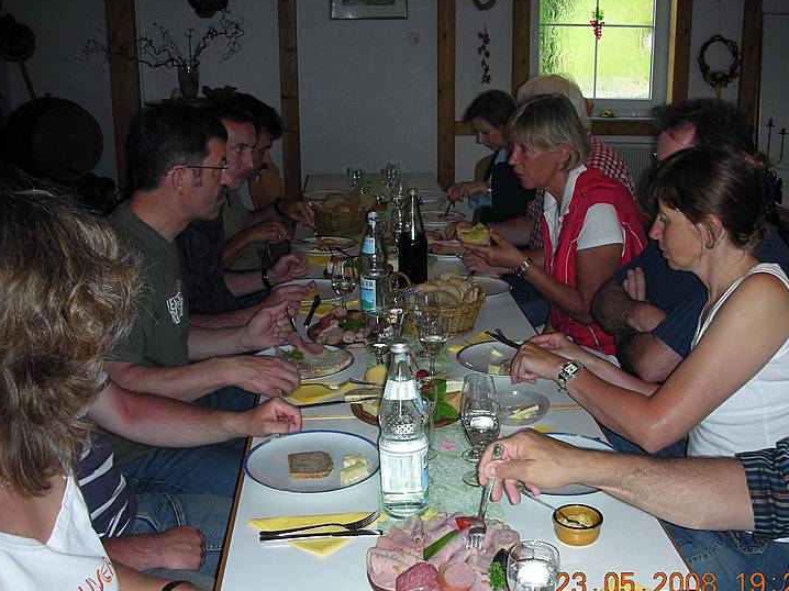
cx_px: 429
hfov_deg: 47.8
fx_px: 889
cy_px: 323
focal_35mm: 39
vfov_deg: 36.8
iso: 102
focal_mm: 5.8
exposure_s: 1/60.1
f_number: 3
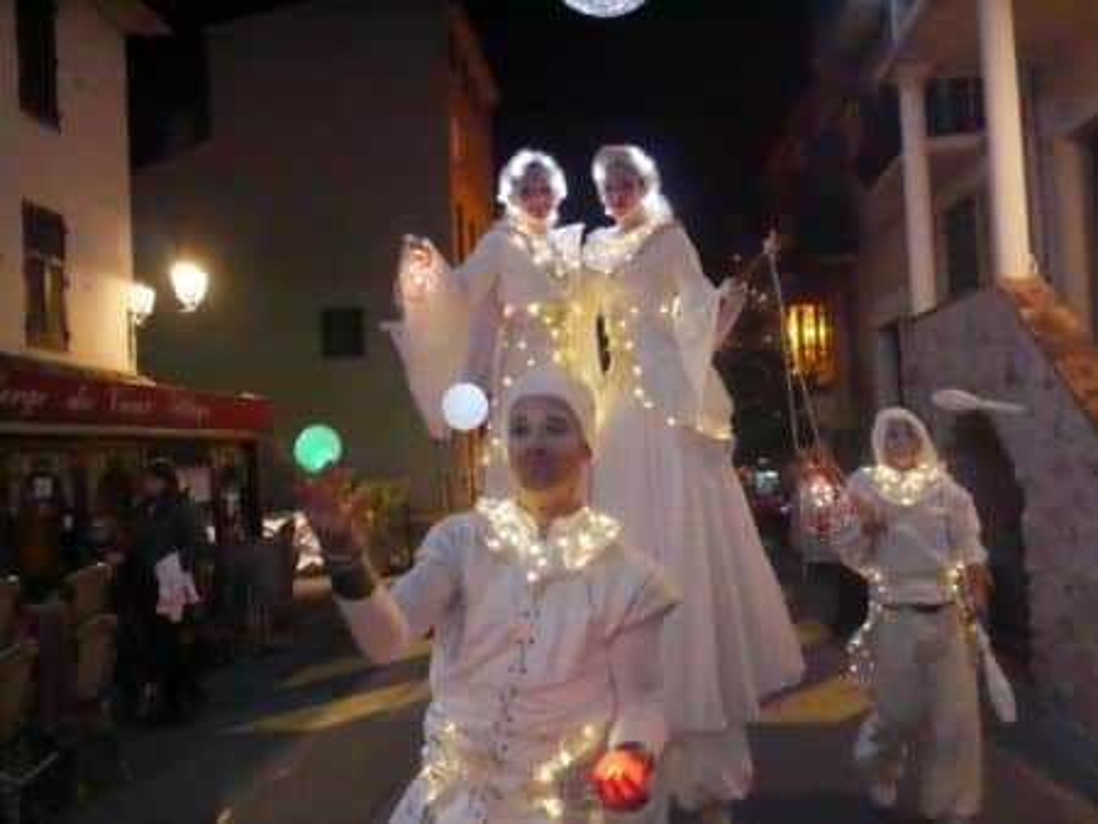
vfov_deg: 44.2
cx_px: 549
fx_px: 1016
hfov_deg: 56.8
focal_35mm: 32
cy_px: 412
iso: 25600
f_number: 5.6
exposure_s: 1/200
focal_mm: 16
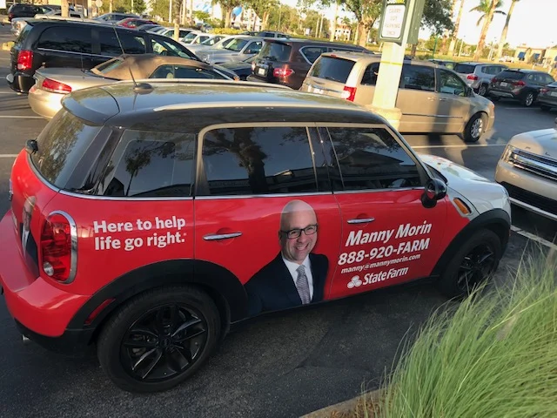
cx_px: 278
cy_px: 209
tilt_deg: -20.8
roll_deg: -6.7
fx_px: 451
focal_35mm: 28
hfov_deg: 63.4
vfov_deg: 49.7
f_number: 1.8
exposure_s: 1/133
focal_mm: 3.99
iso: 20
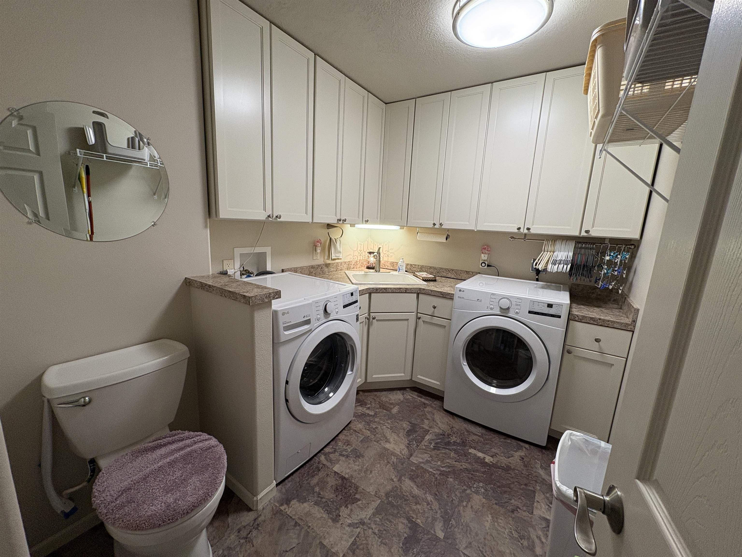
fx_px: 300
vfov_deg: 85.7
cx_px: 371
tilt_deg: -10.1
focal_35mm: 14
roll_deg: -2.4
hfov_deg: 102.1
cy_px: 278
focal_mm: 2.22
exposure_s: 1/60
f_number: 2.2
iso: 160
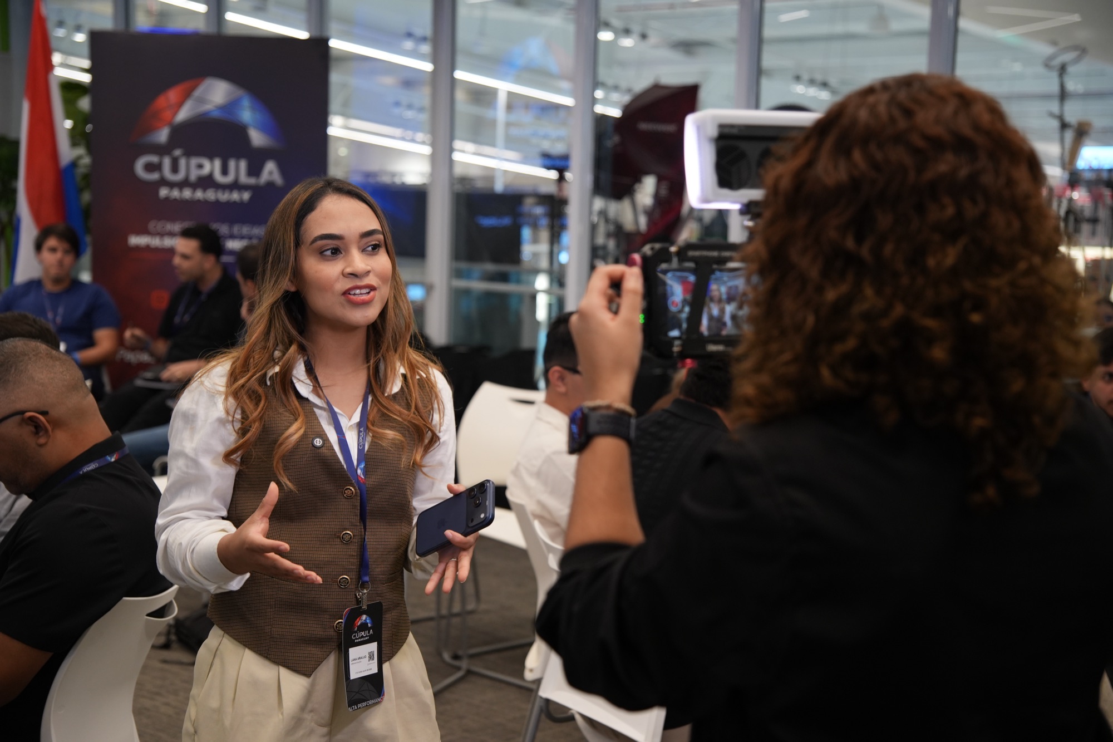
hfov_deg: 31.2
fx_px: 1994
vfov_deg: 21.1
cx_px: 556
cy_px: 371
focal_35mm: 64
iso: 500
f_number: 2.8
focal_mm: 43
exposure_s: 1/100
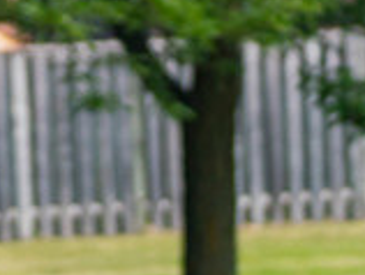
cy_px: 494
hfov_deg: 2.5
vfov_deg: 1.9
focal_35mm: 799
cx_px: -378
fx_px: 8438
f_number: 2.8
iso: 400
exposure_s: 1/4000
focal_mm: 106
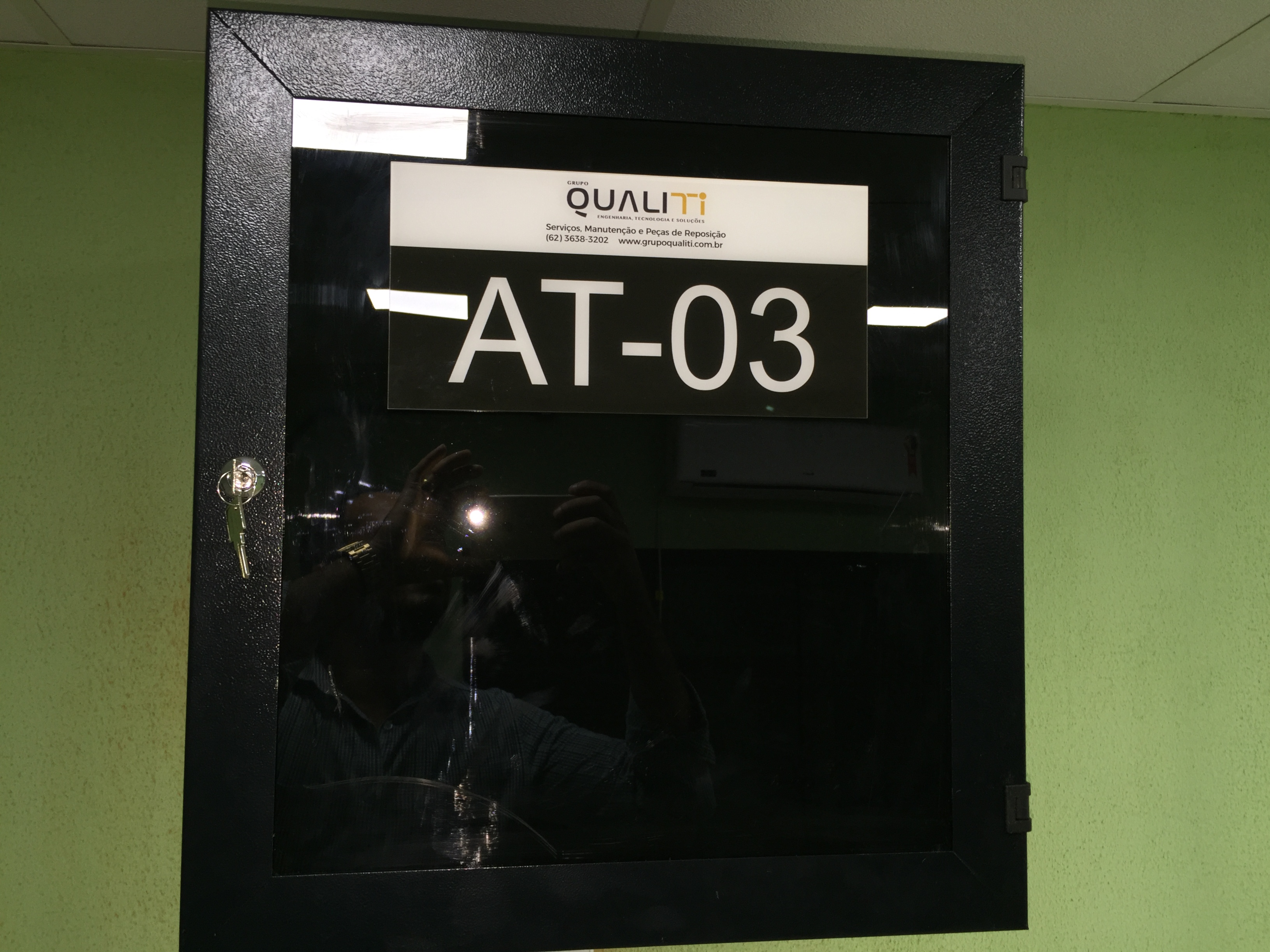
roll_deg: -0.4
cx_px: 635
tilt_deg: +1.8
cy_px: 476
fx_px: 1064
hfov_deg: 61.7
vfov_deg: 48.2
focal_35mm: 29
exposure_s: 1/36
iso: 32
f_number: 2.2
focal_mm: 4.15
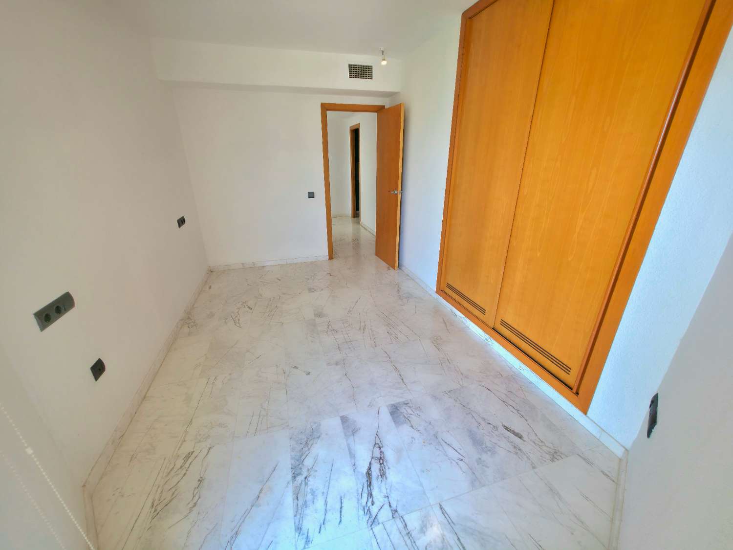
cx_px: 366
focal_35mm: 13
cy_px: 275
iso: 32
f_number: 1.9
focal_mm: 2.2
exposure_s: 1/50.3
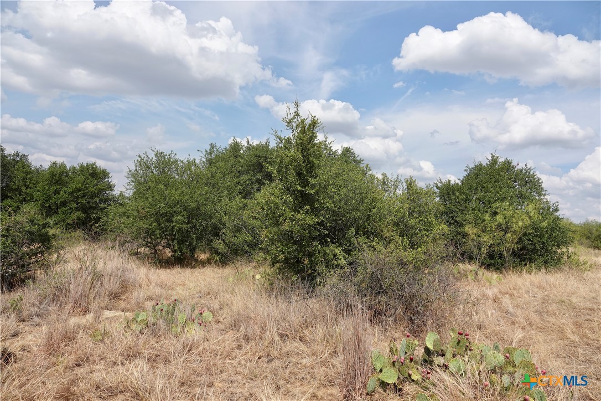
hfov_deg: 73.7
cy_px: 200
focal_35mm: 24
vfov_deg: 53.1
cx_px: 300
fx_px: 401
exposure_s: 1/1000
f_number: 4
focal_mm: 8.8
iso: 100
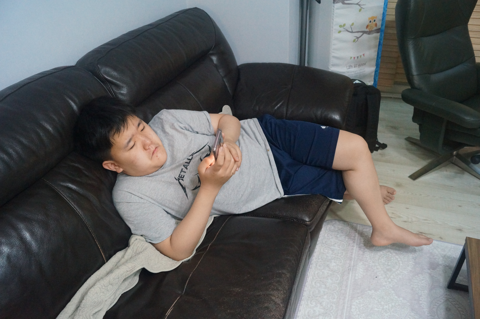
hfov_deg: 67.4
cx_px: 240
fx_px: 360
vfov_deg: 47.8
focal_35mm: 27
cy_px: 160
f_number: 4.5
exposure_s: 1/60
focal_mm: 18
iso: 3200
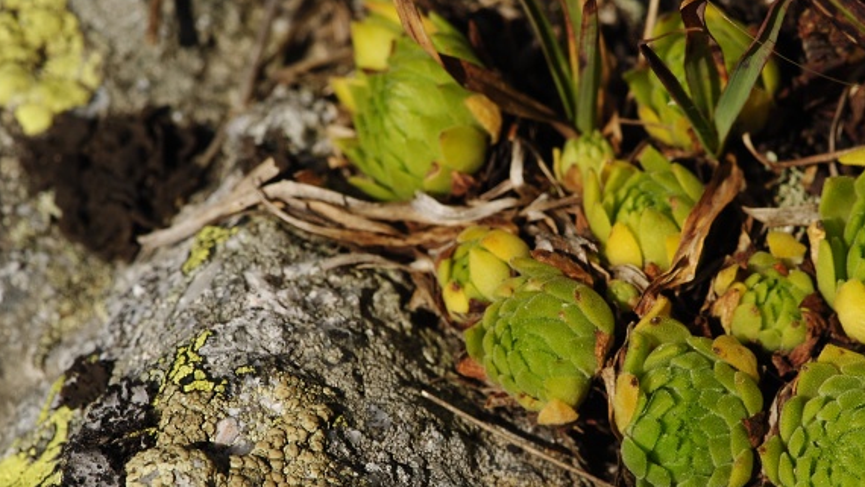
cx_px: 593
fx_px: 4307
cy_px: 293
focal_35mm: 188
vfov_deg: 6.5
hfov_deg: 11.5
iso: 100
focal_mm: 85
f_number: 13
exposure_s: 1/160
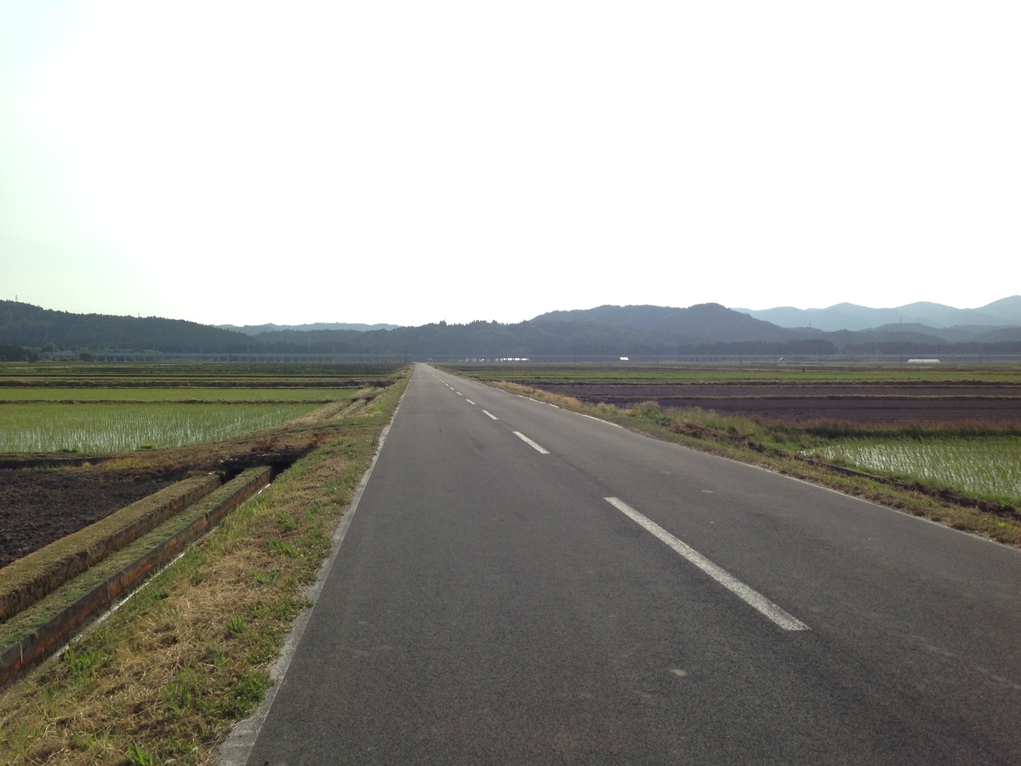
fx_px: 973
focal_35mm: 33
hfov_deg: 55.4
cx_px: 510
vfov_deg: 42.9
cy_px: 383
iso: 50
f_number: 2.4
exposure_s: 1/2169
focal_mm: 4.12
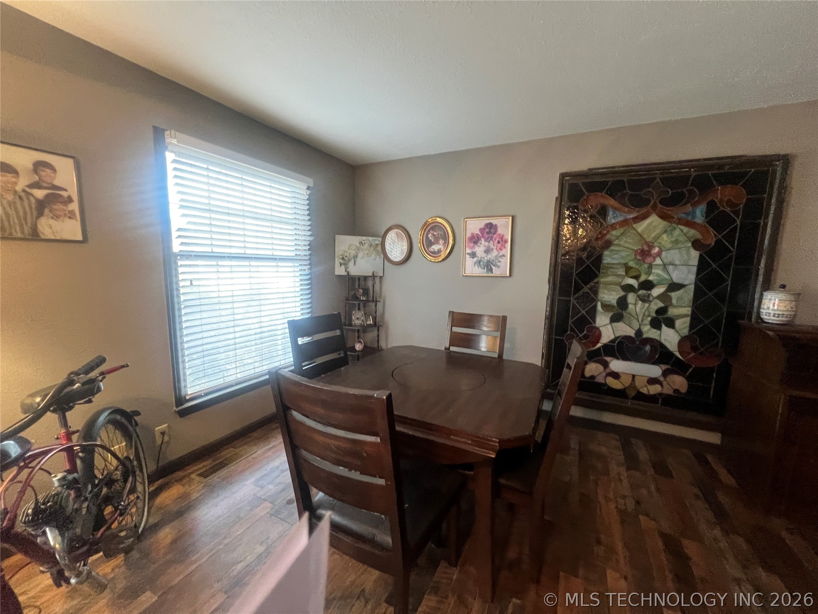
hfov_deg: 106.2
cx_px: 409
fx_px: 307
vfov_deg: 89.9
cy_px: 307
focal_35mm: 13
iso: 500
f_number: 1.8
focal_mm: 1.57
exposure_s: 1/60
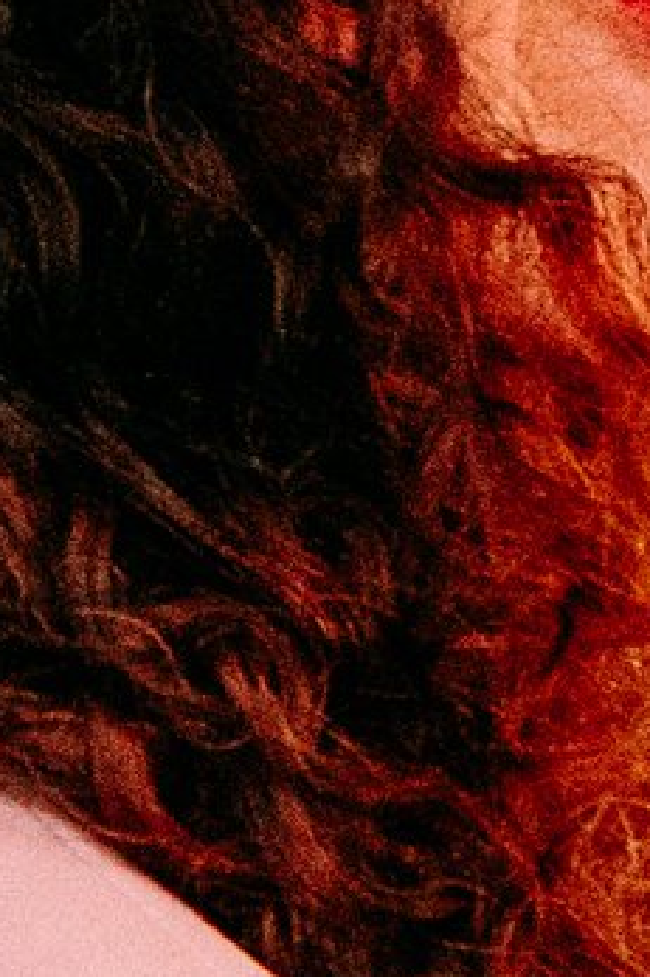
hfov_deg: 1.5
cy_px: -853
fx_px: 24831
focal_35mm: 916
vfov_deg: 2.2
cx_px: 1276
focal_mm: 85
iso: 2000
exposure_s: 1/250
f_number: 2.2
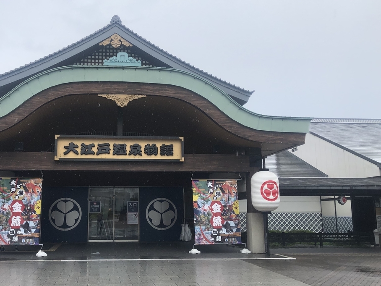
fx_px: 407
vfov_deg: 38.6
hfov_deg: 49.4
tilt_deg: +7.6
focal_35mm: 37
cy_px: 157
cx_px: 134
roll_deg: +0.3
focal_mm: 3.99
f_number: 1.8
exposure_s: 1/827
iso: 20
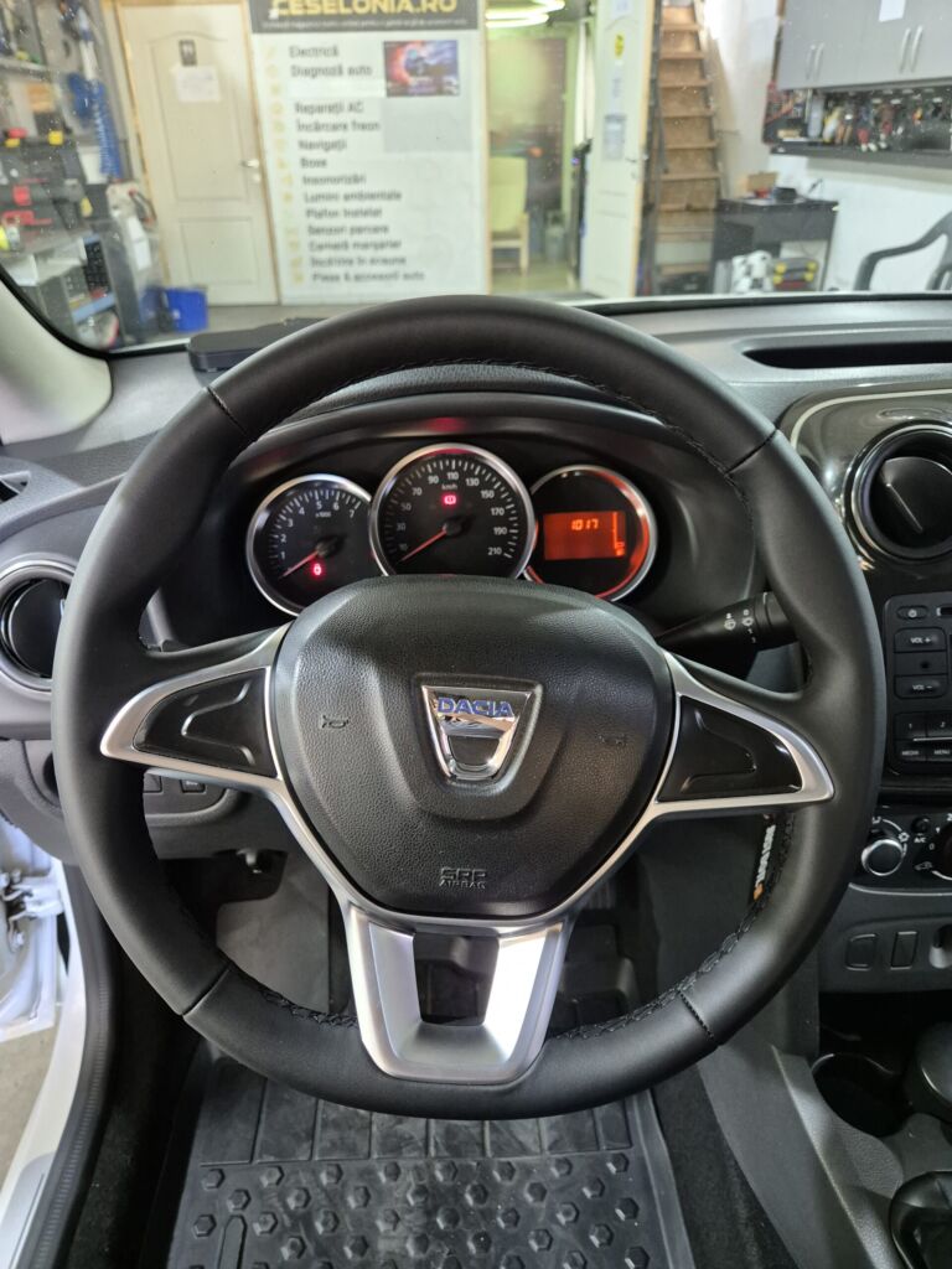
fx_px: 843
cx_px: 476
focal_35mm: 23
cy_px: 634
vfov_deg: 73.9
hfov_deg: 58.9
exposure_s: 1/100
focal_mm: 5.4
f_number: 1.8
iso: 800
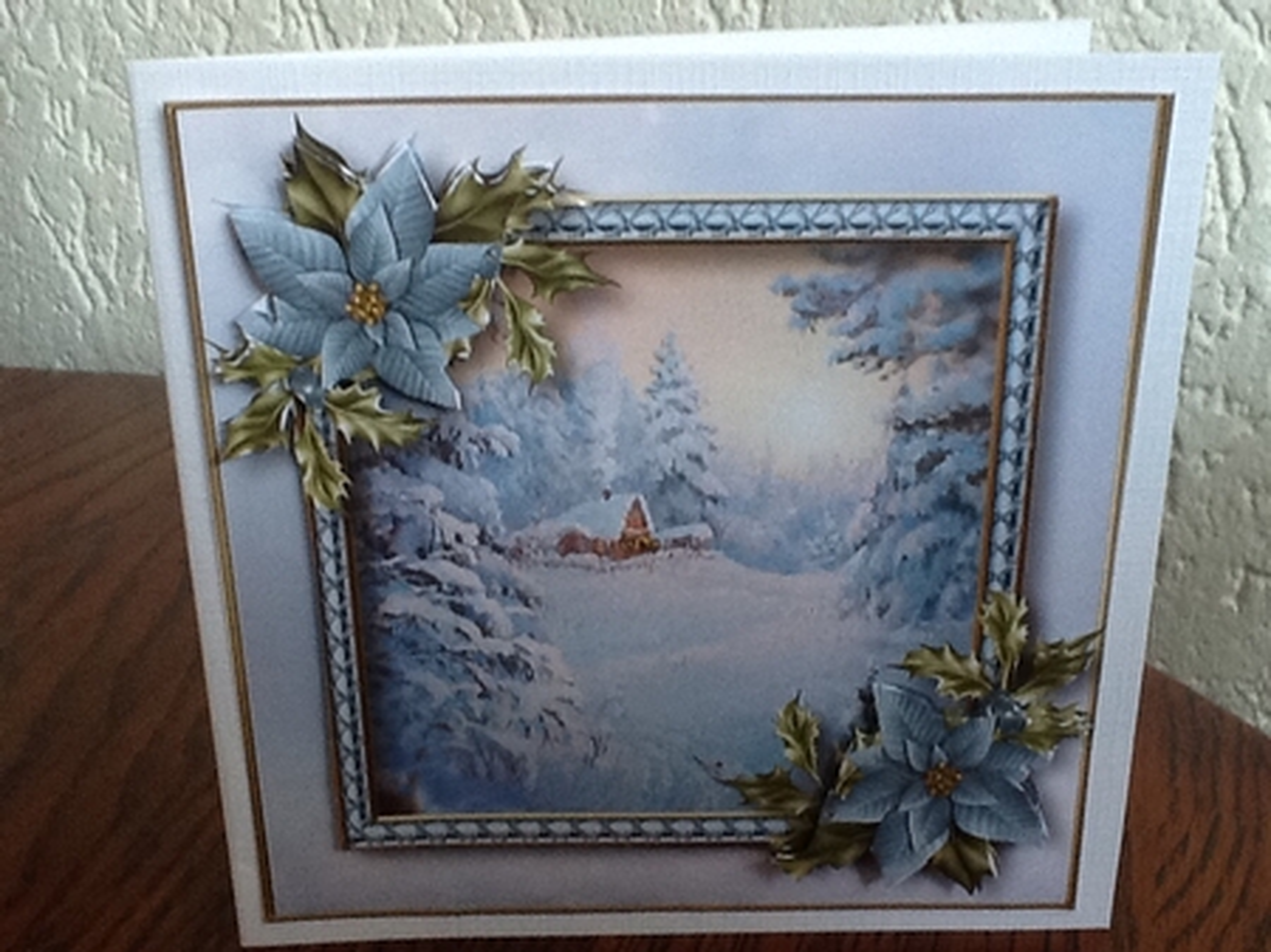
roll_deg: +2.8
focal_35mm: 44
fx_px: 1615
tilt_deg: -23.4
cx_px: 636
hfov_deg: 43.0
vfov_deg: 32.8
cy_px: 476
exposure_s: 1/30
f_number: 2.4
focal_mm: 2.03
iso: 125
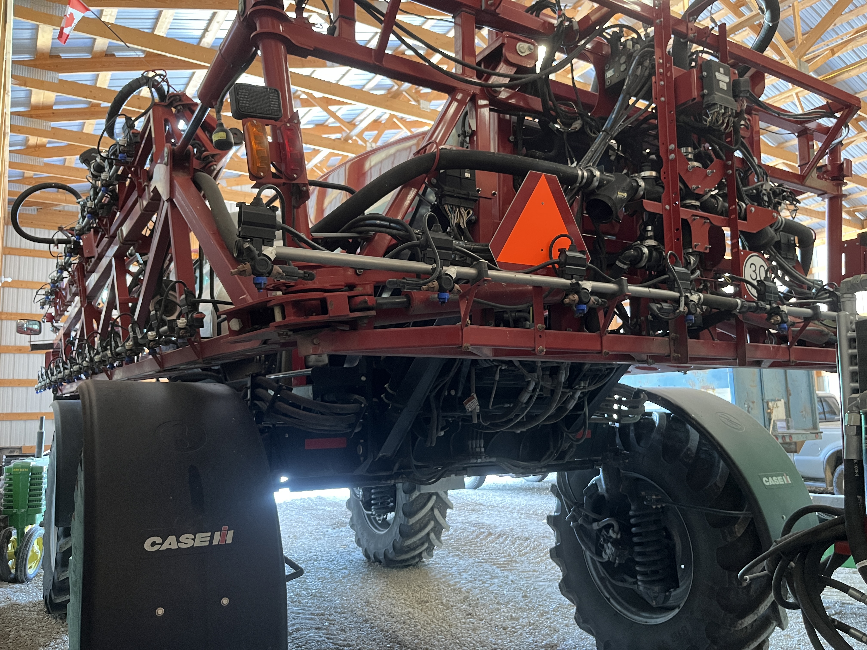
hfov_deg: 67.3
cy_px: 325
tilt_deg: +7.1
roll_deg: +2.3
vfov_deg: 53.1
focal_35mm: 26
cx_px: 434
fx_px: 651
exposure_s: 1/46
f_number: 1.6
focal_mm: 5.1
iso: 500
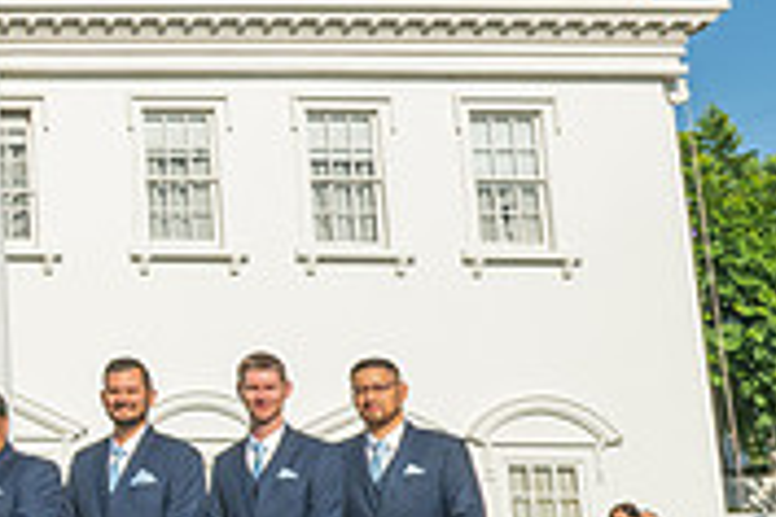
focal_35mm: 82
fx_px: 1767
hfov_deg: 19.8
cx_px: -523
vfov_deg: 16.6
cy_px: 225
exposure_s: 1/200
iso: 200
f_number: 16
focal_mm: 24
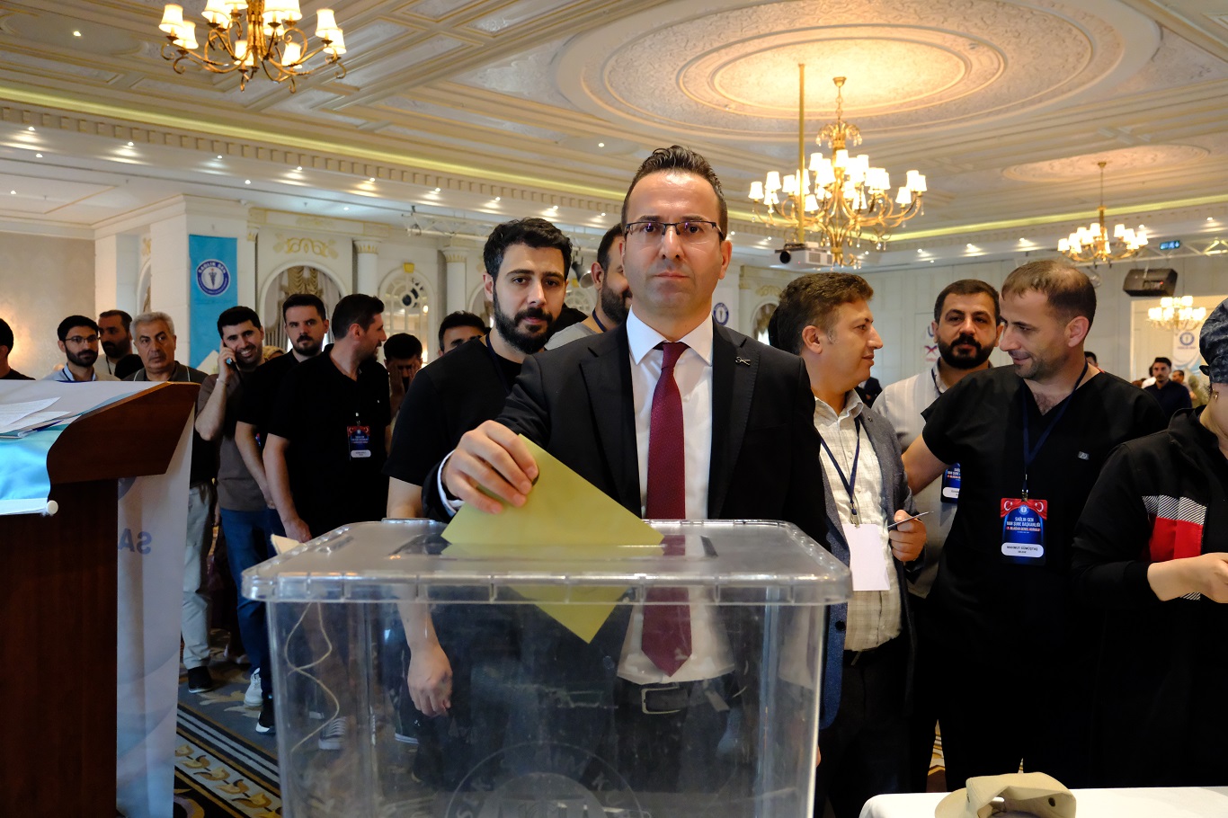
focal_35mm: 29
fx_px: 989
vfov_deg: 44.9
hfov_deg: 63.7
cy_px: 409
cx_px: 614
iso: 6400
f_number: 4
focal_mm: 19.2
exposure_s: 1/100
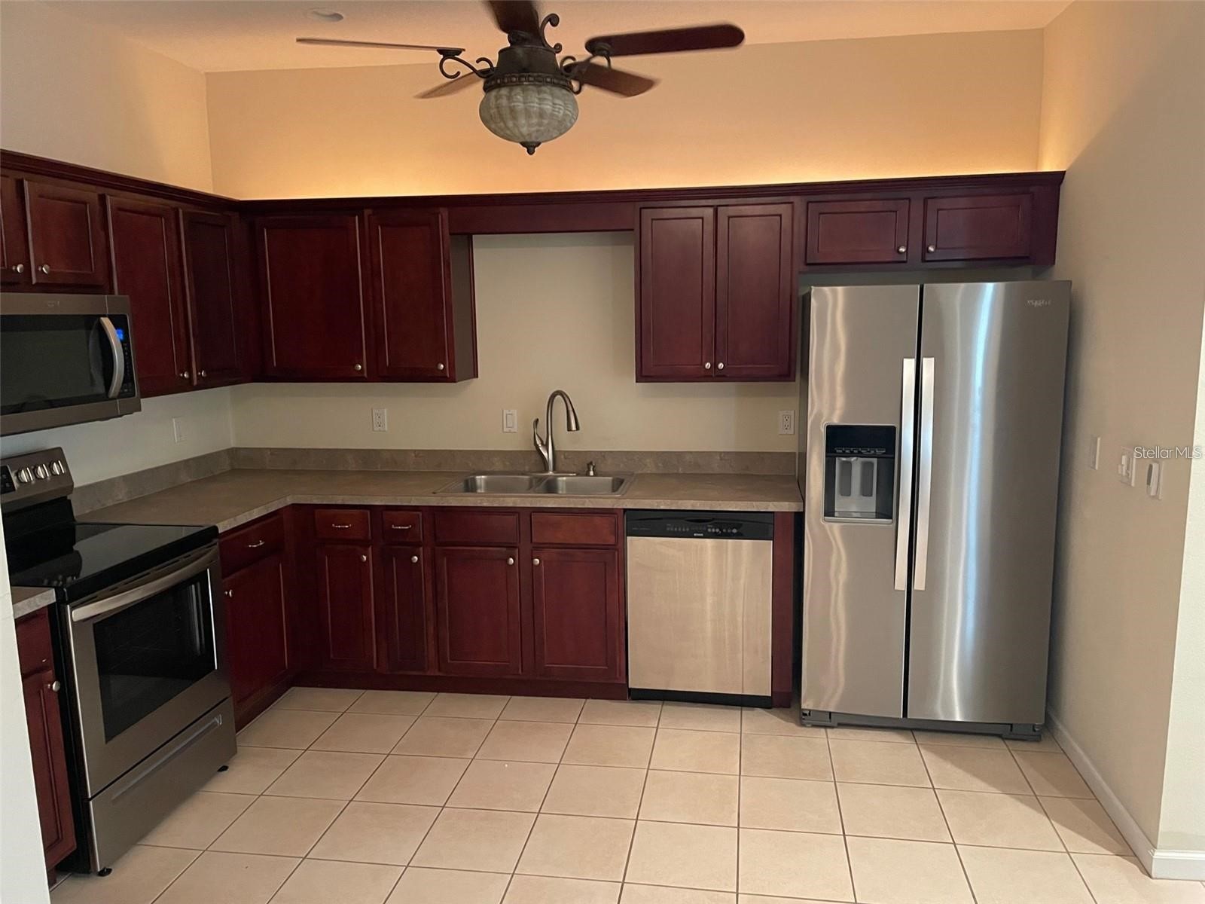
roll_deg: +1.4
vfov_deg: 53.1
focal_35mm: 26
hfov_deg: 67.3
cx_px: 602
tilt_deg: -9.3
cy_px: 452
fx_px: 905
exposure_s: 1/30
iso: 500
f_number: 1.6
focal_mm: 4.2
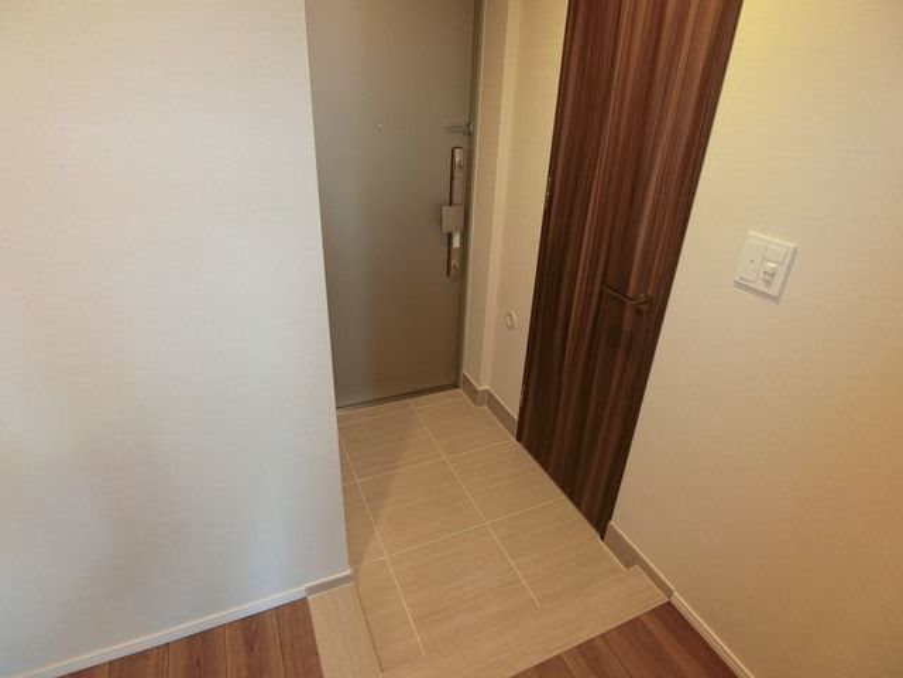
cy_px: 339
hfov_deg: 84.7
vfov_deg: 68.7
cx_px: 452
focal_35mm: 19
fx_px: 496
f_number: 2.7
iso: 400
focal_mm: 4.06
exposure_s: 1/60
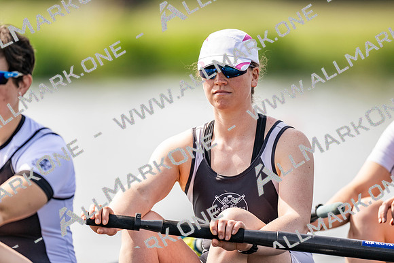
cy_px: 132
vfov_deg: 2.3
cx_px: 197
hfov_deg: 3.4
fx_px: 6568
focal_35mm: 600
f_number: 4
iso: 500
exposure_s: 1/2500
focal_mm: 600
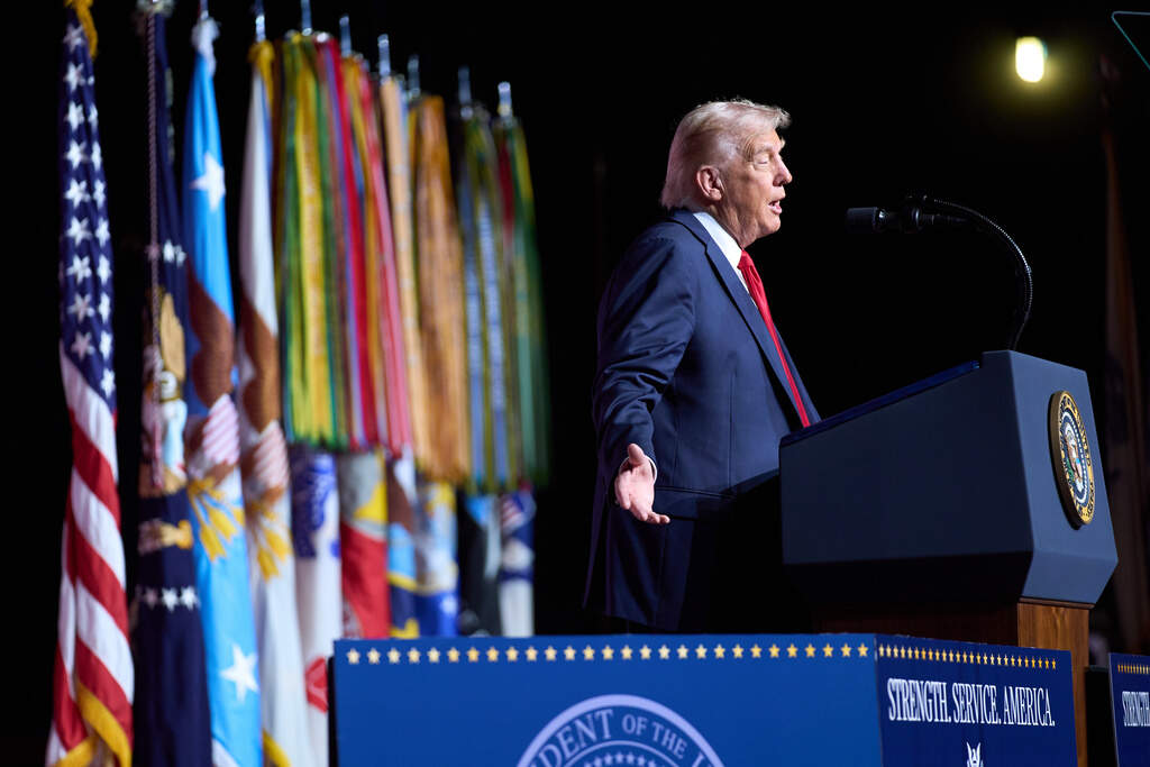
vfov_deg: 8.9
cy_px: 384
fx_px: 4952
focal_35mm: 155
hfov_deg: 13.2
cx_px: 575
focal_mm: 155
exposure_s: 1/500
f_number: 2.8
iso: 2500
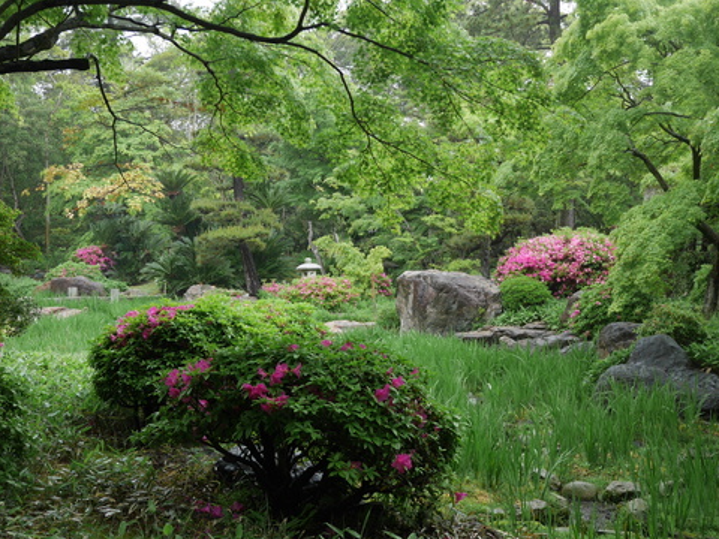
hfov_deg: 38.2
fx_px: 1039
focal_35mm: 50
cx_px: 380
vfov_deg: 29.1
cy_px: 282
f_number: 4.6
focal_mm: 20
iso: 200
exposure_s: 1/80
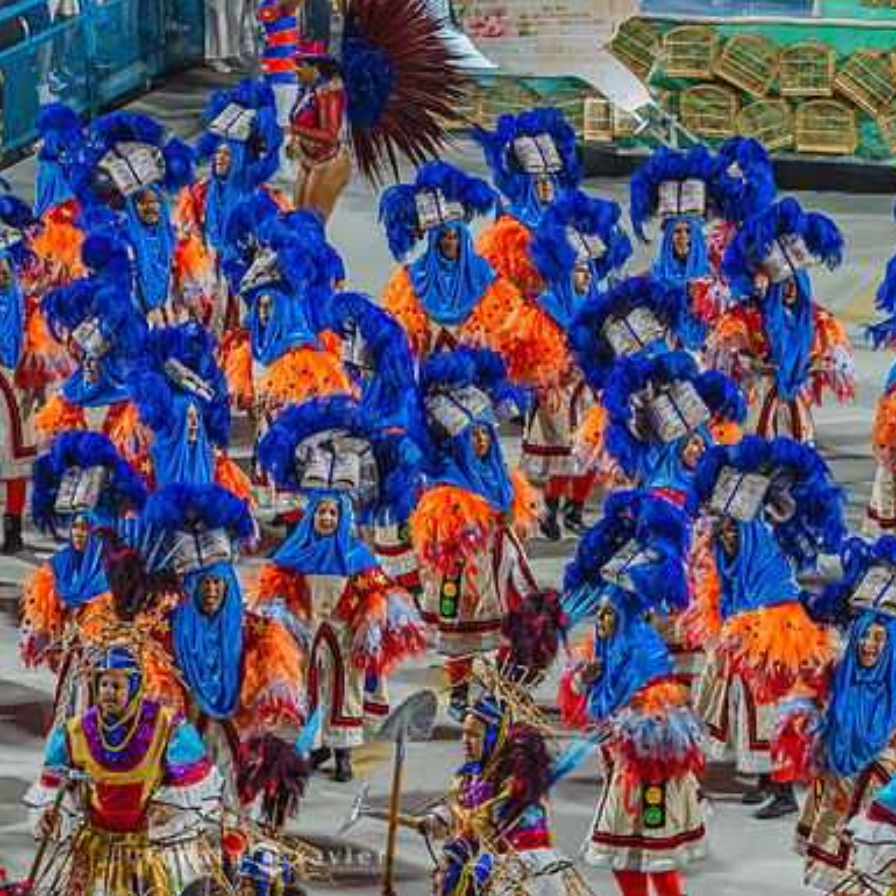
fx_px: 6003
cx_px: 263
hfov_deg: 8.5
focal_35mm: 205
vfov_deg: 8.5
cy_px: 448
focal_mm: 160
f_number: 5.3
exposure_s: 1/320
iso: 1600
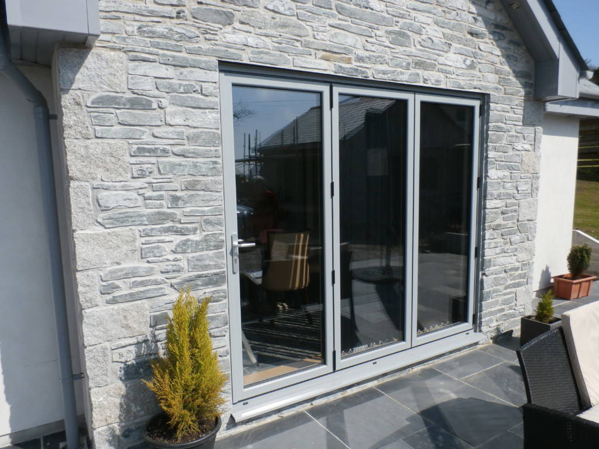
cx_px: 300
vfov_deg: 54.9
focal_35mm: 25
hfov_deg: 69.4
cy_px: 224
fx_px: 433
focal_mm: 4.5
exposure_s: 1/1600
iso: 100
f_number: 3
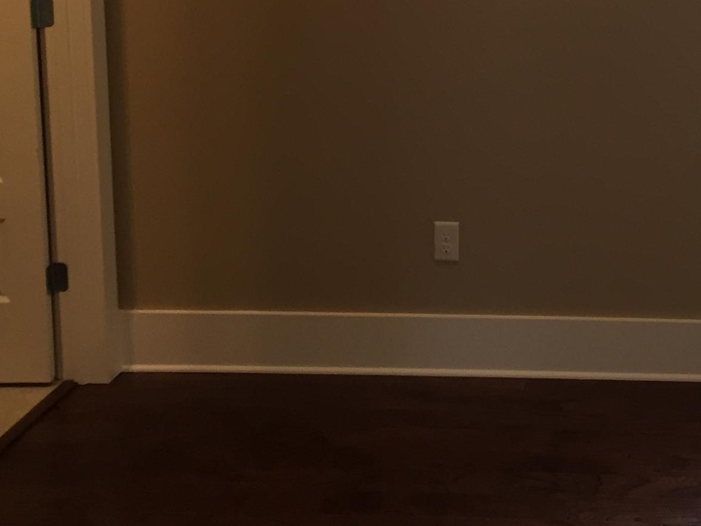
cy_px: -13
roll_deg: +1.2
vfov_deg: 19.3
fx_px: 1499
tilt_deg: -8.9
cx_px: 622
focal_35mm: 74
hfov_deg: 25.6
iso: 32
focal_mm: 4.15
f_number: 2.2
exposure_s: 1/30
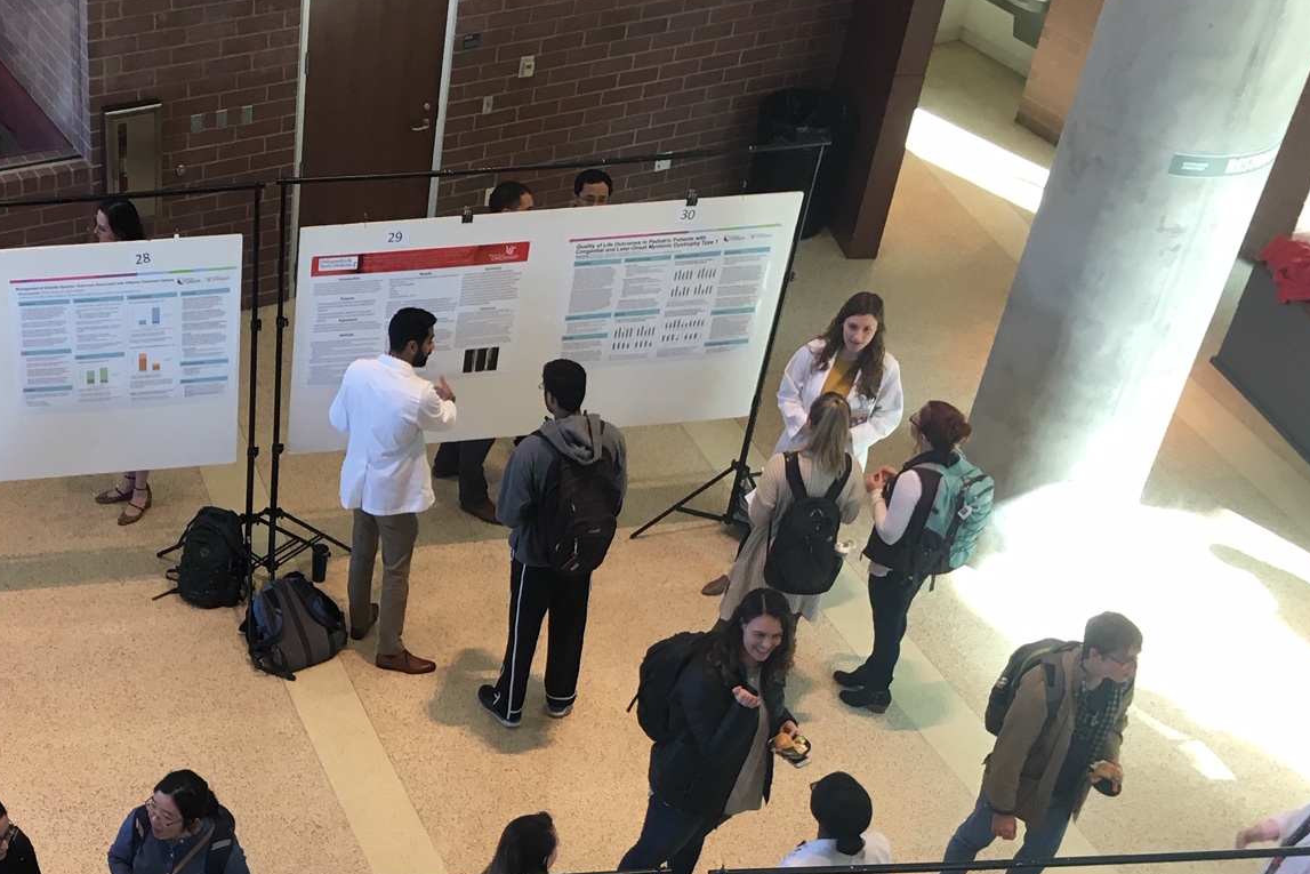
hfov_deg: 35.9
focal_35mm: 53
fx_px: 1929
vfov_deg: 24.7
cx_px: 209
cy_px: 795
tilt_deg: -41.0
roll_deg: -0.9
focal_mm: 4.15
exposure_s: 1/30
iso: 50
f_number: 2.2
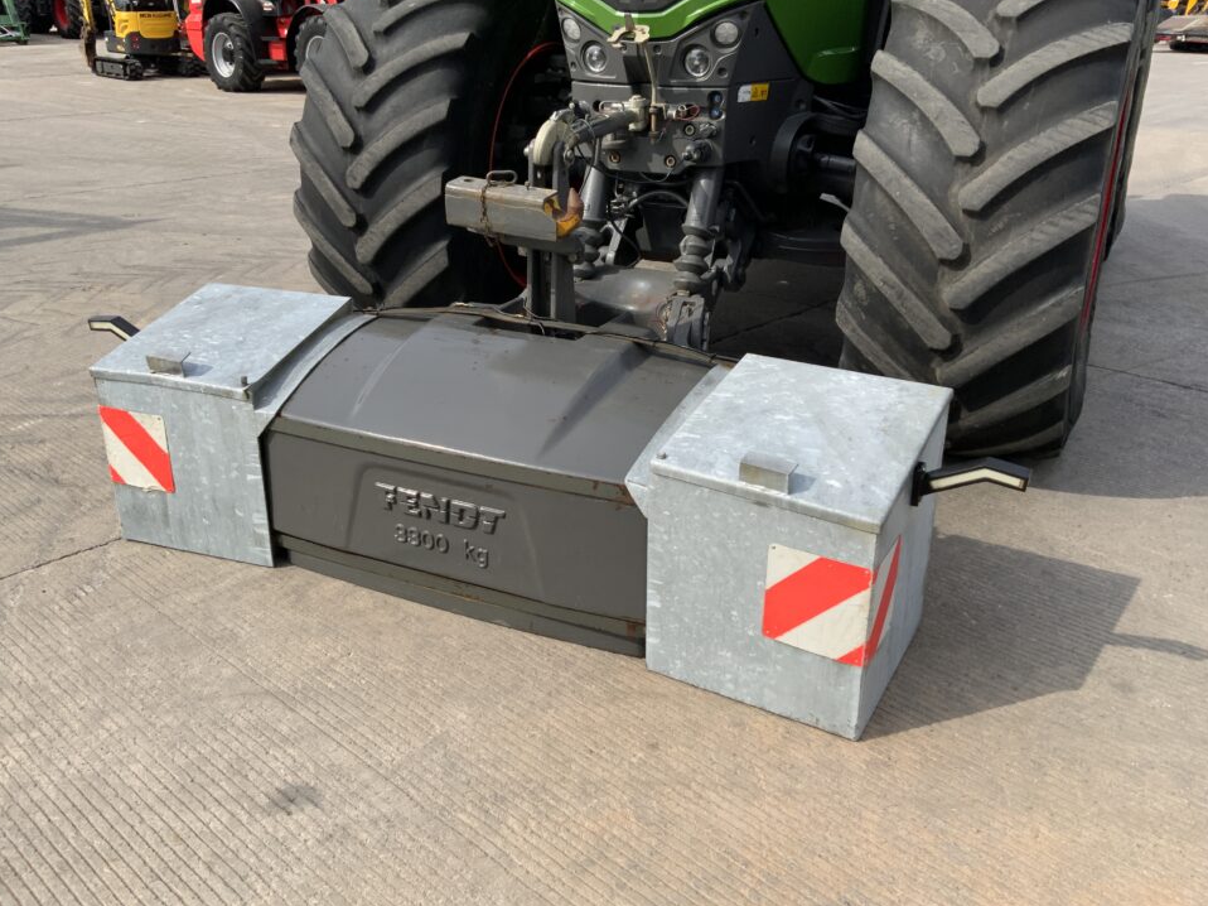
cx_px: 585
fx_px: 1082
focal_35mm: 31
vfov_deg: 45.4
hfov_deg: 58.4
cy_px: 424
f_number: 1.8
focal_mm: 3
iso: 16
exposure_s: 1/1195
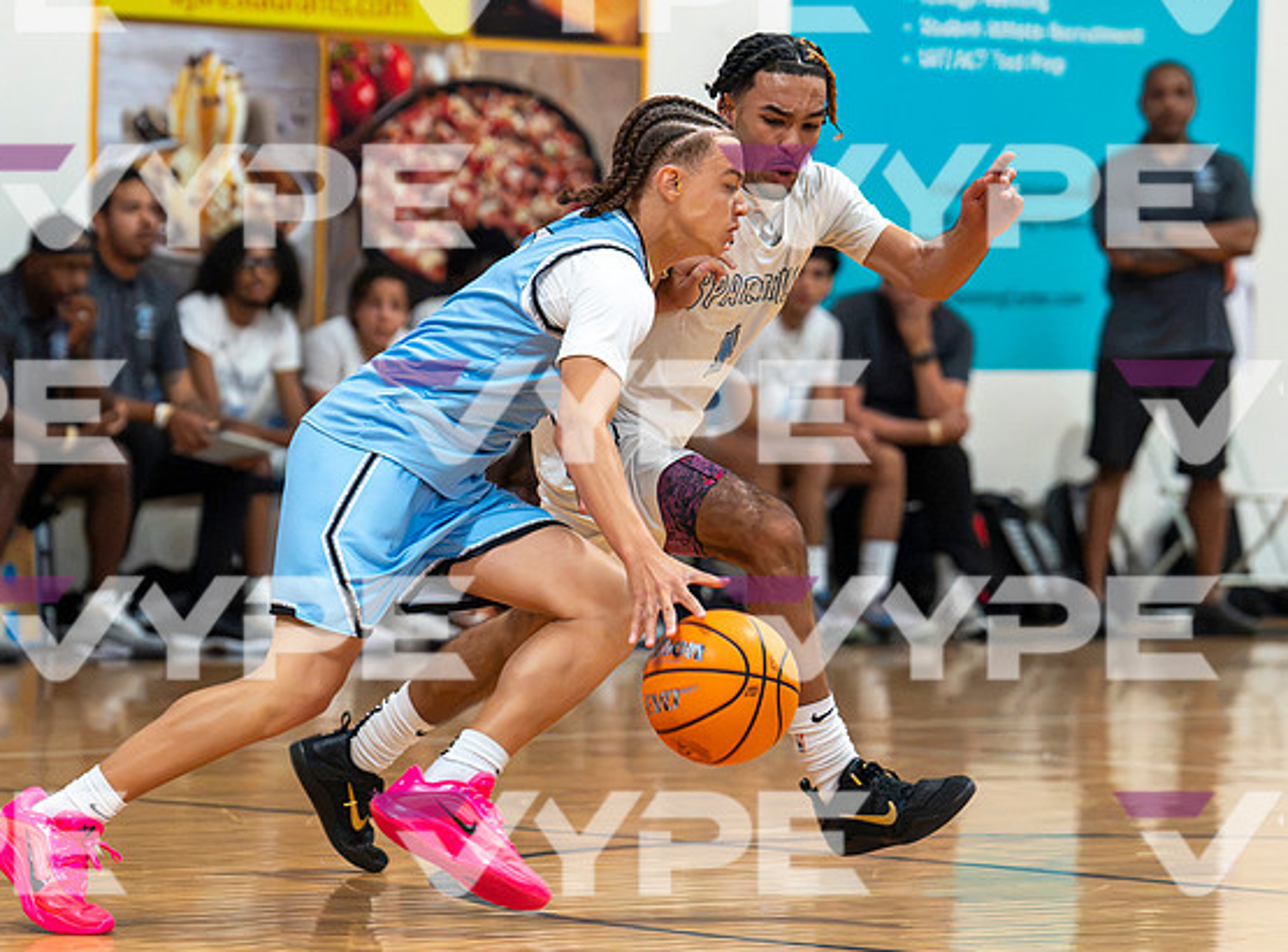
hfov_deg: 8.7
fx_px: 8512
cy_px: 509
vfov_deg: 6.4
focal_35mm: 230
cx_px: 636
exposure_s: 1/1250
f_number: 3.2
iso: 10000
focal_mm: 124
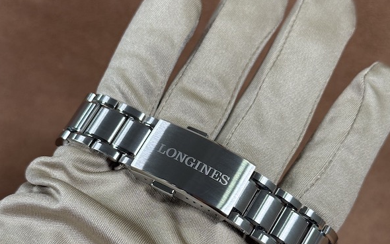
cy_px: 187
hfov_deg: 29.8
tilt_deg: -21.5
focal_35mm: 69
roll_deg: +0.4
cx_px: 197
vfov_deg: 18.7
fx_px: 734
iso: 100
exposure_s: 1/73
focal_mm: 6.76
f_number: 1.78
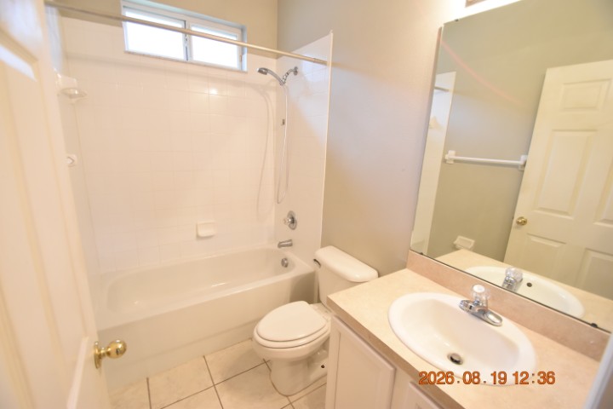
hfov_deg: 100.4
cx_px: 306
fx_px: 255
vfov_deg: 77.3
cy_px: 204
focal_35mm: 15
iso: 1600
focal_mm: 10
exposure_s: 1/60
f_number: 3.5
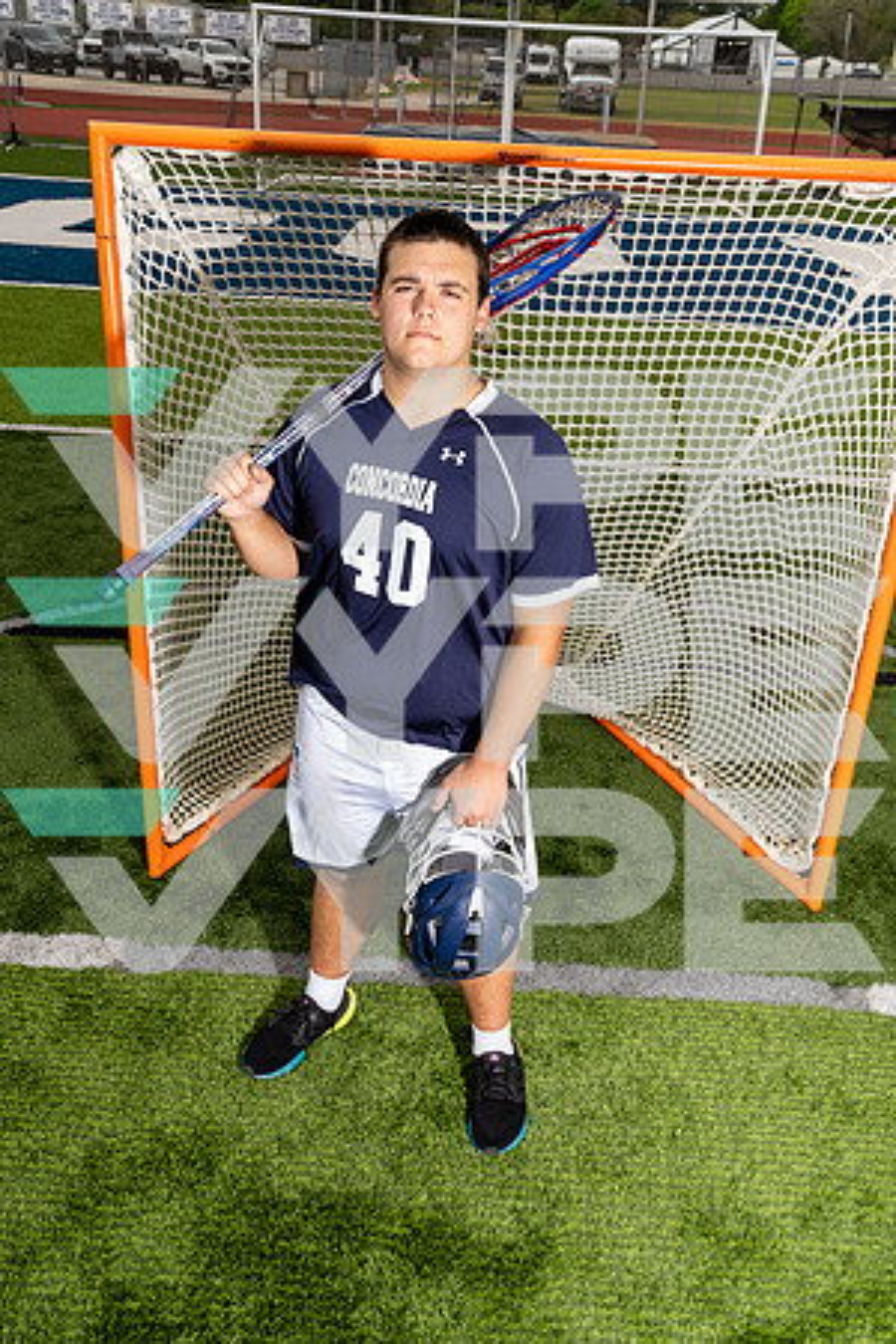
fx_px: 1269
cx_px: 448
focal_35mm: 34
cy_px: 672
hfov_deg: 38.9
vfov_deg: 55.8
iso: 250
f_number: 9
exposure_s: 1/250
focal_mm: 34
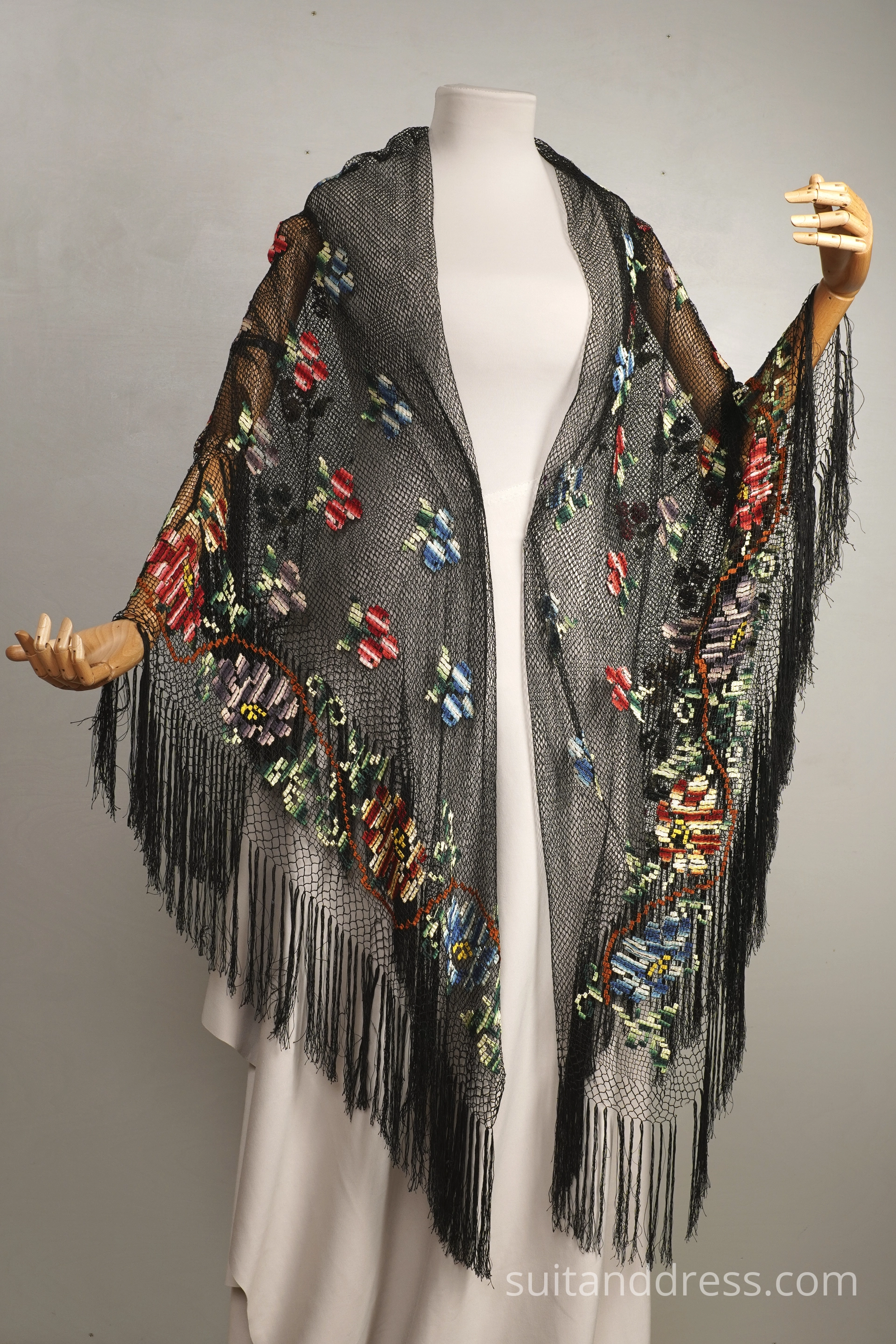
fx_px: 1791
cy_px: 672
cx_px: 448
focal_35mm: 48
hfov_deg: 28.1
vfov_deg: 41.1
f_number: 8
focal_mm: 32
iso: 320
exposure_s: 1/15
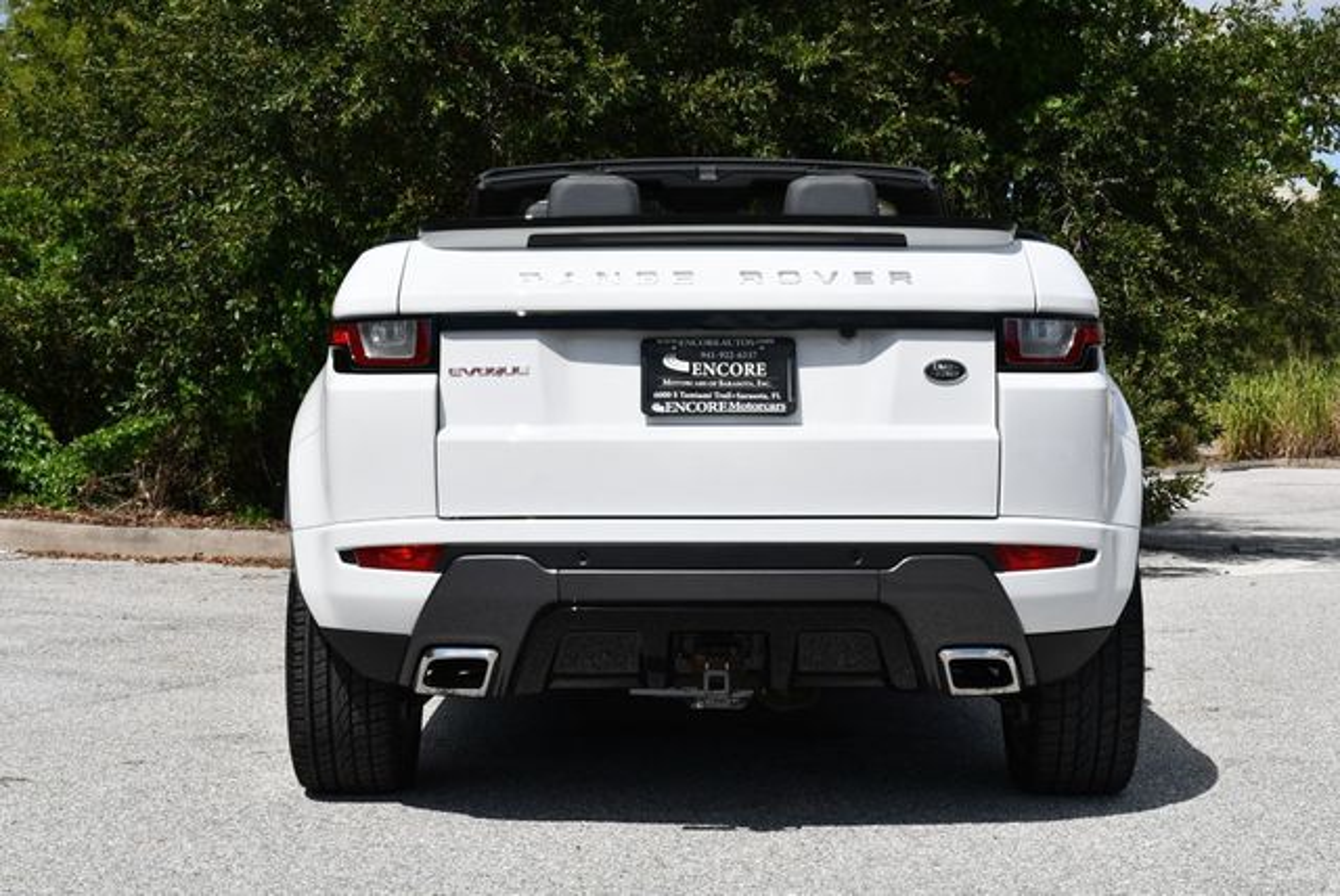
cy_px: 448
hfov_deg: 28.8
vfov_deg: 19.5
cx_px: 670
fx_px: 2608
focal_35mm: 70
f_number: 10
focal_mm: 35
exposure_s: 1/400
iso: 100
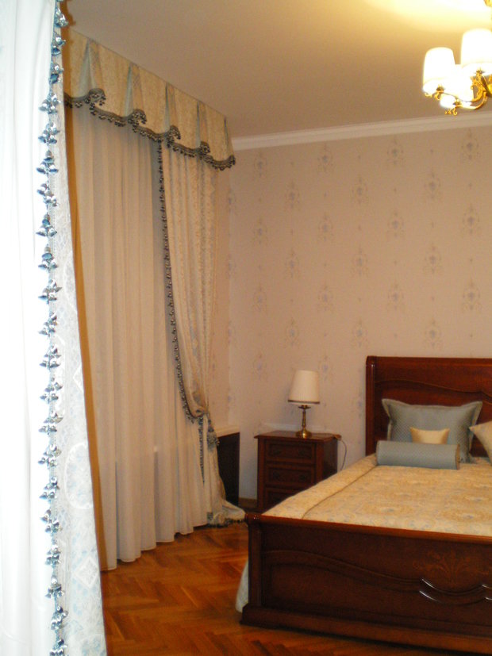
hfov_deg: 37.7
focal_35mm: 38
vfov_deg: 49.0
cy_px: 328
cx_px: 246
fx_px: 720
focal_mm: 6.3
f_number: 3.1
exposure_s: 1/30
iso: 400
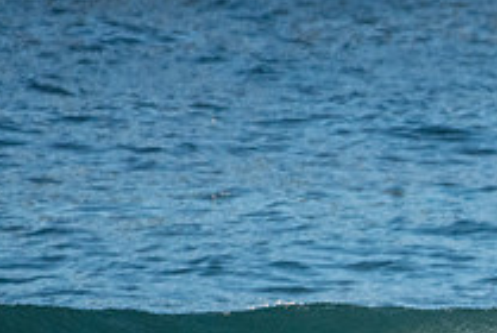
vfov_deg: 0.7
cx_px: 673
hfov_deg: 1.0
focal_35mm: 2080
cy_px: 396
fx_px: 28756
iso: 1600
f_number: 5.6
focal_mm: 500
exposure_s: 1/2000
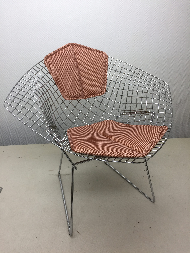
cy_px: 126
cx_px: 95
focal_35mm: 29
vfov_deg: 61.7
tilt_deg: -26.8
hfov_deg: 48.2
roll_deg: +0.3
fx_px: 212
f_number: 2.2
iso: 40
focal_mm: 4.15
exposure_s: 1/100
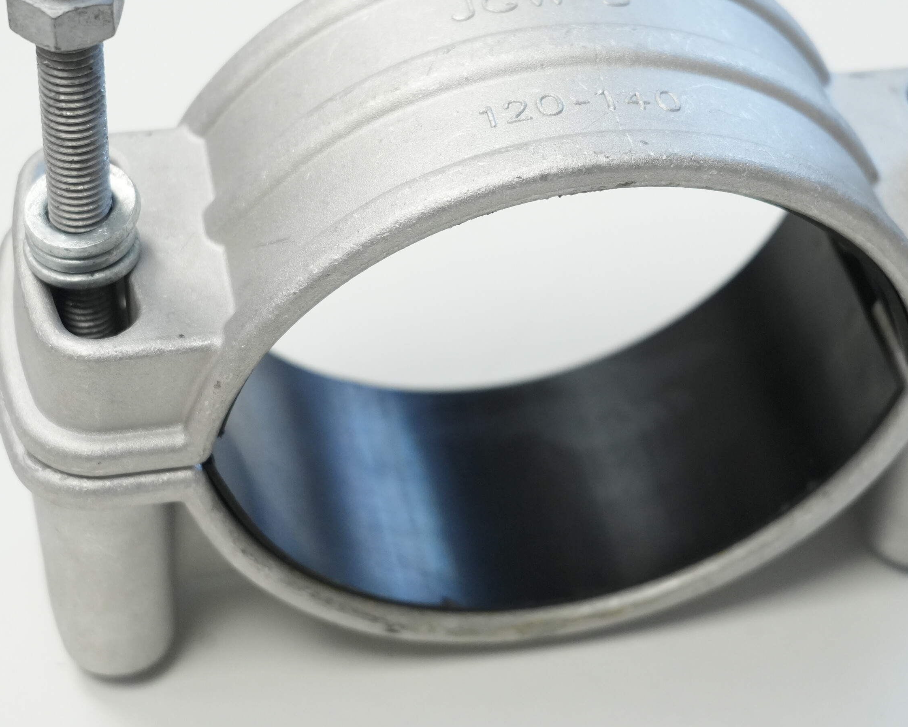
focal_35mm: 88
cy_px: 300
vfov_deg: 17.5
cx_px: 520
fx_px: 2365
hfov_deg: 21.7
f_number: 5.6
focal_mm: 60
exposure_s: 1/200
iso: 2500
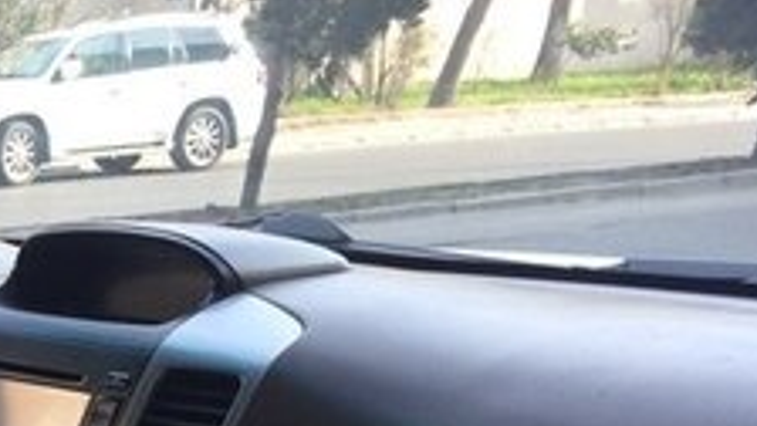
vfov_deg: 12.2
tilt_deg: -18.3
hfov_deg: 20.6
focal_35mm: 93
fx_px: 1867
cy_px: 698
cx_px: -267
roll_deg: +2.2
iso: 32
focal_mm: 4.15
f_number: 2.2
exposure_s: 1/157
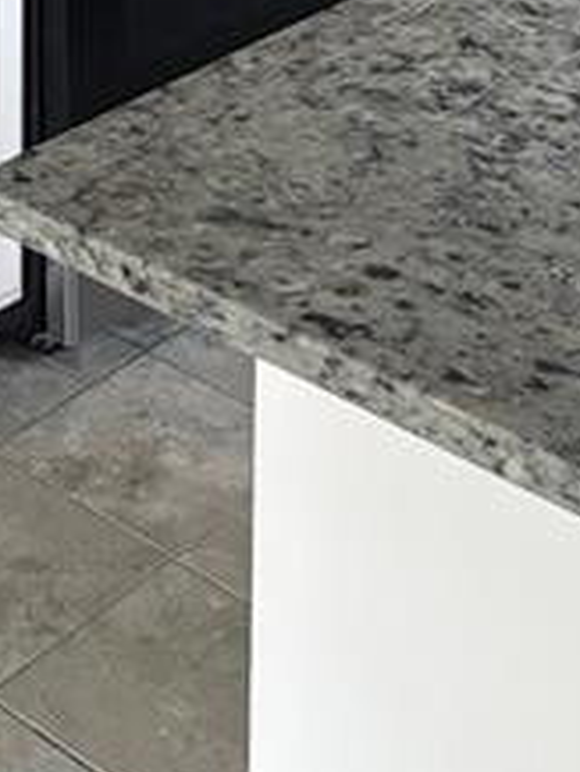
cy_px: -512
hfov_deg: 15.9
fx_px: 2053
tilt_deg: -6.7
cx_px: 93
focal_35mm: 92
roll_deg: +0.0
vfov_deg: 18.0
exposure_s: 1/60
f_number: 1.6
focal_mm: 5.96
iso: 400
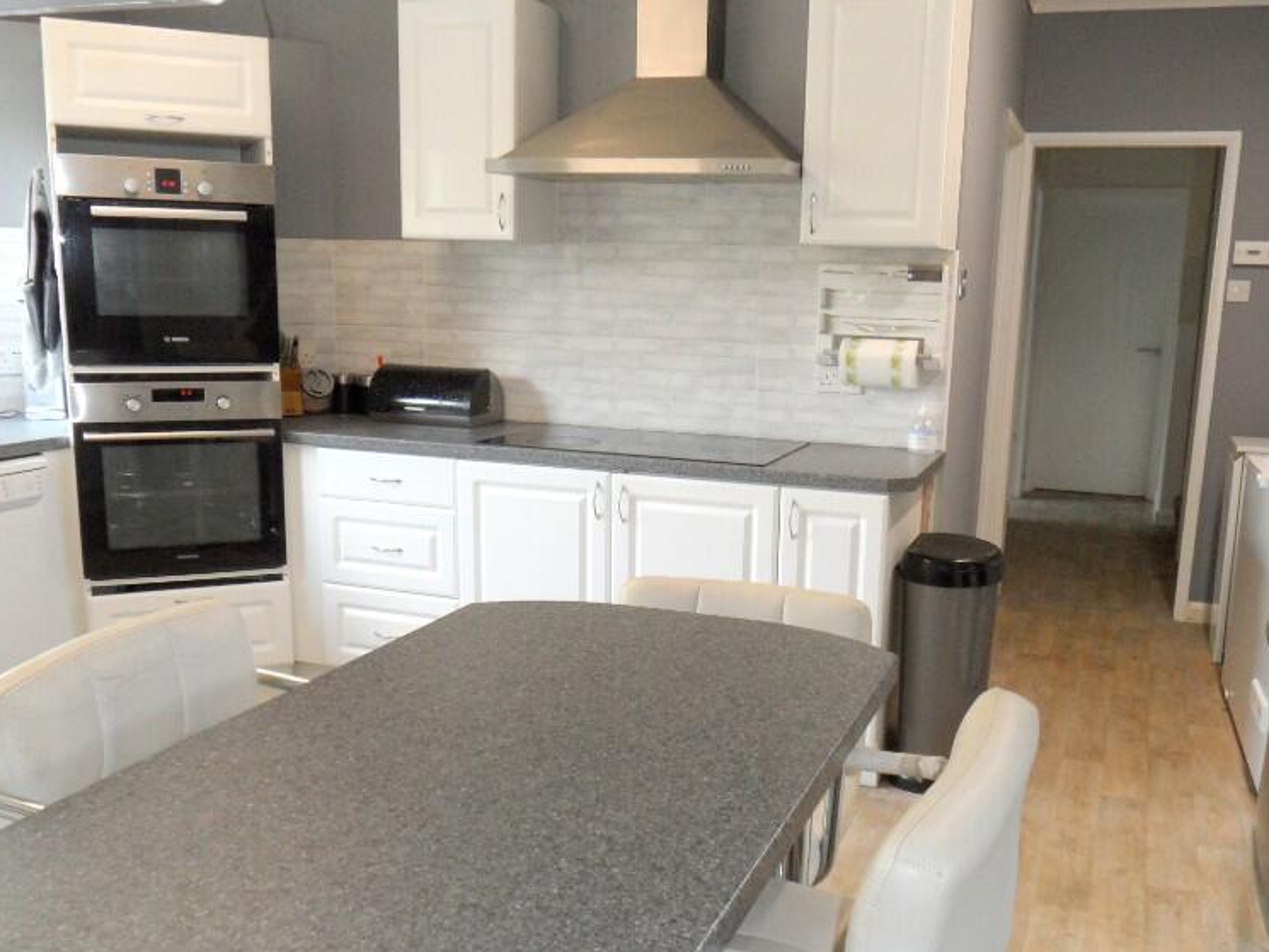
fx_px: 1210
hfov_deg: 55.3
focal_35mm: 33
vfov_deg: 42.8
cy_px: 559
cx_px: 690
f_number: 3.2
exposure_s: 1/45
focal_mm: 3.9
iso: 100
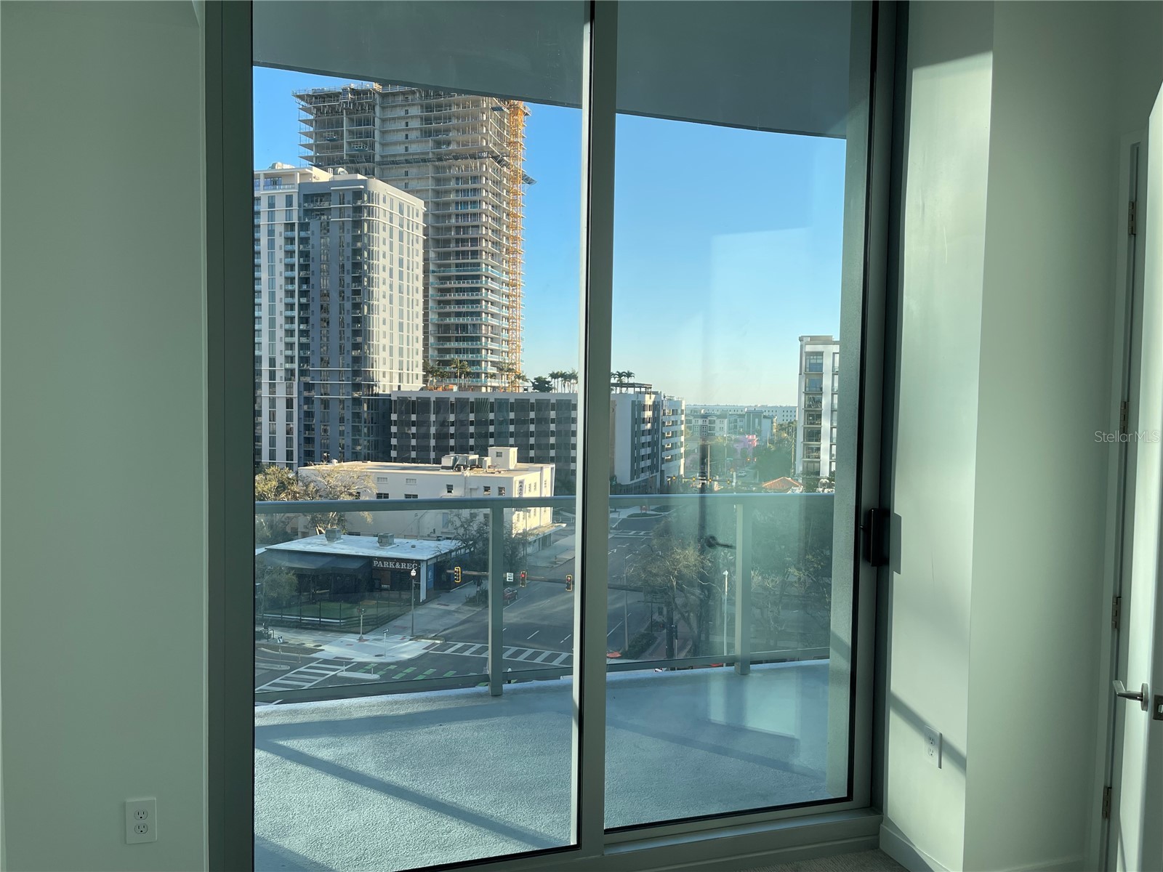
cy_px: 436
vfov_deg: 54.9
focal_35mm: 25
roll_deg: -0.9
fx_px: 840
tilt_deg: -3.3
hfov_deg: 69.4
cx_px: 582
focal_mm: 5.1
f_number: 1.6
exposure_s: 1/765
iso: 32
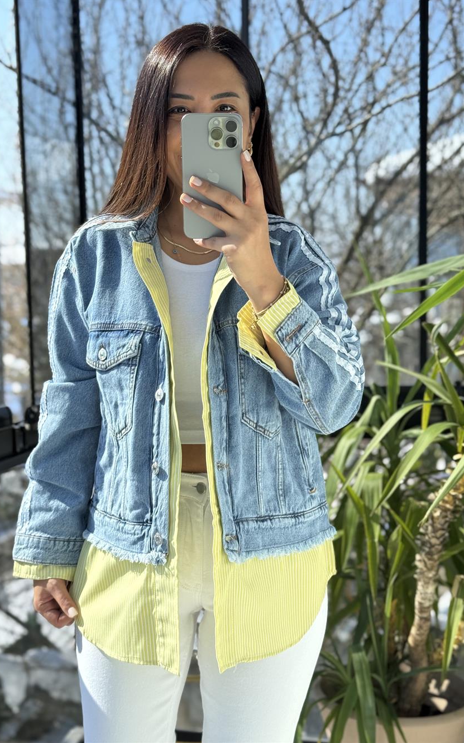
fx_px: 1032
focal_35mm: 51
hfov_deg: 25.3
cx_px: 211
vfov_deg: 39.6
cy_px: 371
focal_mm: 6.76
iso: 64
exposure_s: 1/980
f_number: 1.78
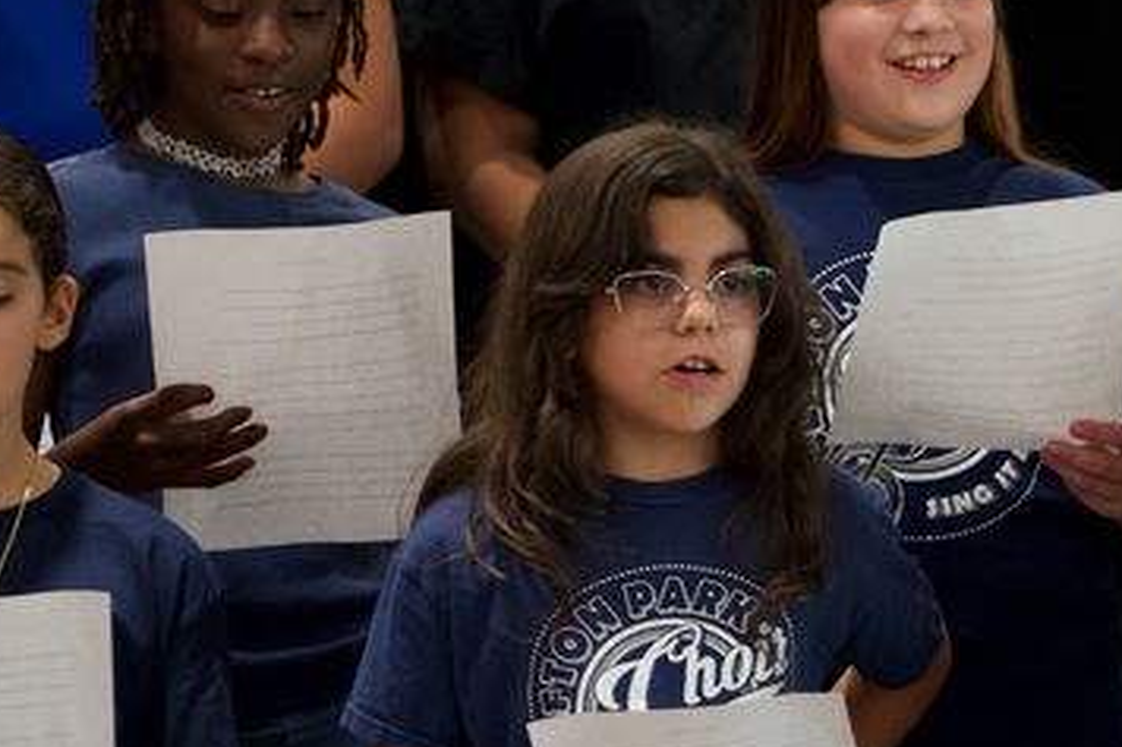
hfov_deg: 5.1
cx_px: 1362
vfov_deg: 3.4
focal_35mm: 403
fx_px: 12554
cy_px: 528
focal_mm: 140
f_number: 2.8
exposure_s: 1/320
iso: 1600
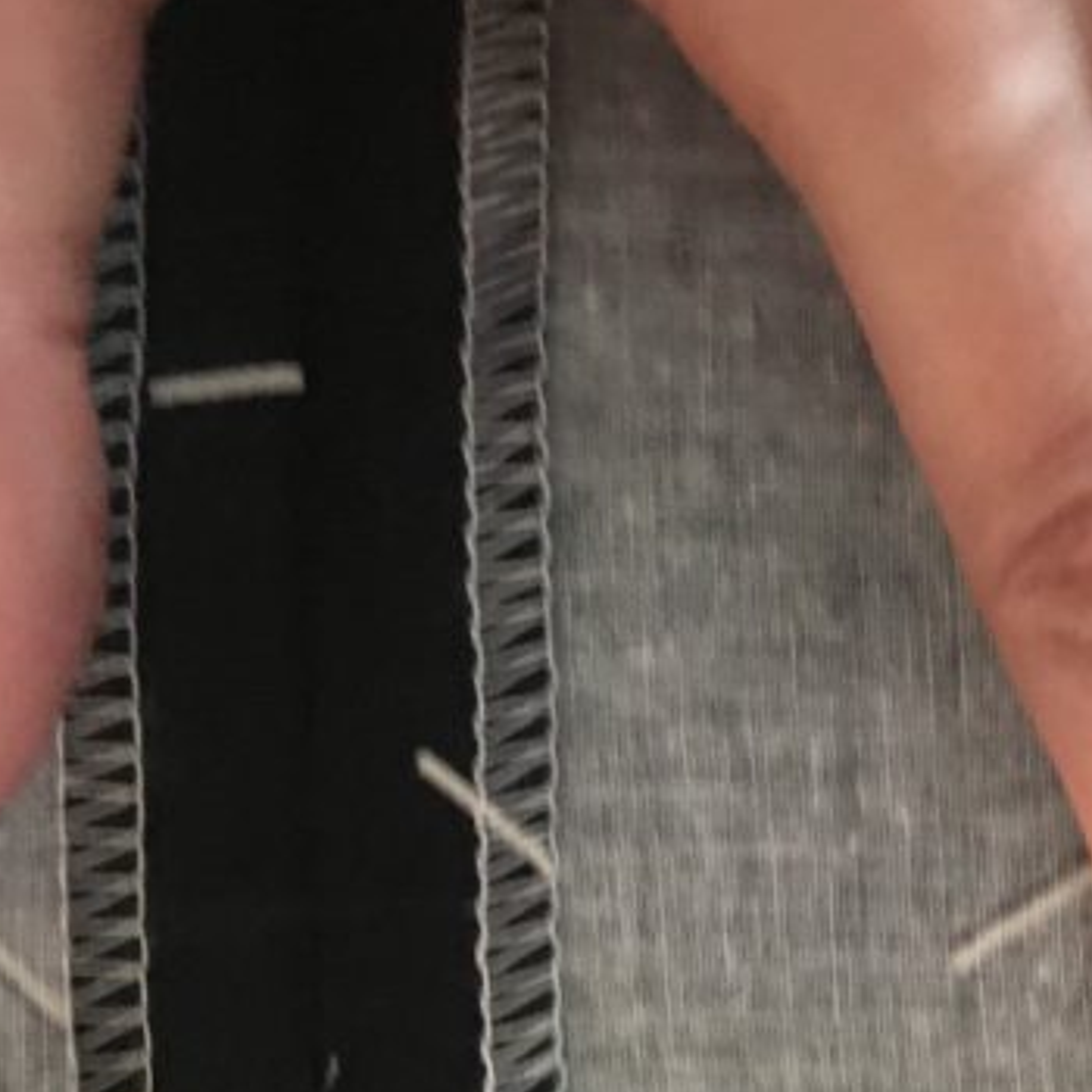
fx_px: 2677
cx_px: 1498
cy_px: 1182
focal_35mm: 75
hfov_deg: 20.6
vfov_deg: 21.9
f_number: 2.2
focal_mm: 4.15
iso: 200
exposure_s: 1/17
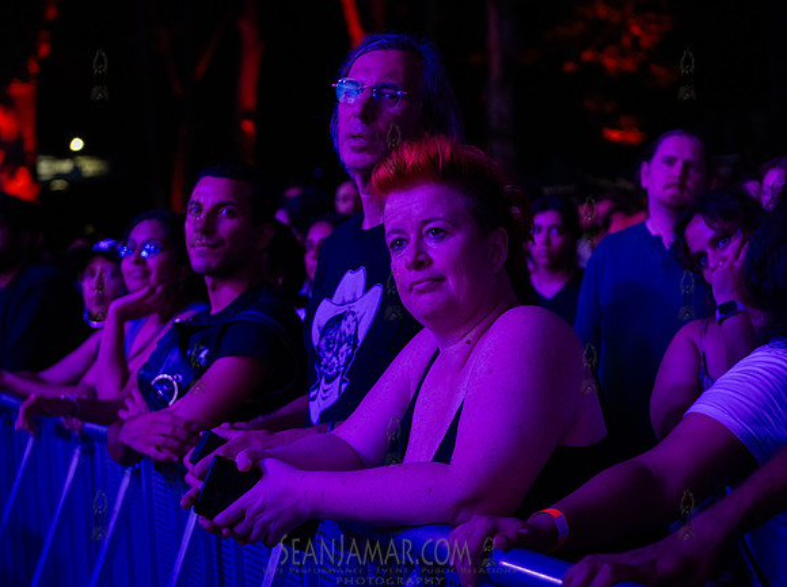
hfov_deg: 25.9
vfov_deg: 19.5
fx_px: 1713
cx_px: 440
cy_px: 294
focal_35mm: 75
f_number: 4
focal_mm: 70
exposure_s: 1/200
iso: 5000
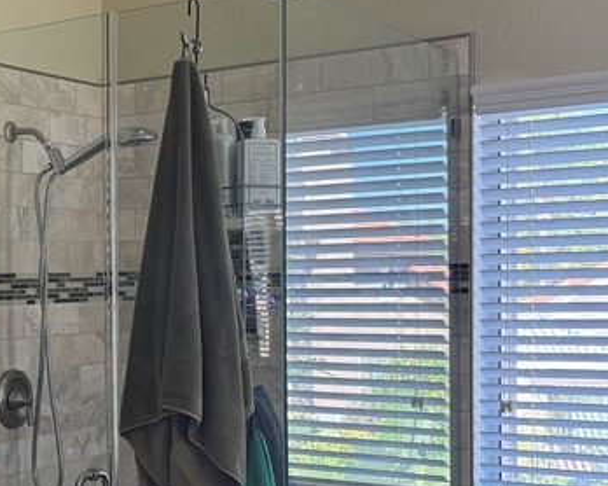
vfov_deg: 22.1
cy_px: 301
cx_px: -47
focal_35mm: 69
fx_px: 1241
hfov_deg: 25.7
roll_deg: +0.8
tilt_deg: -1.7
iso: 160
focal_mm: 6.76
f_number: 1.78
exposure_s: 1/240
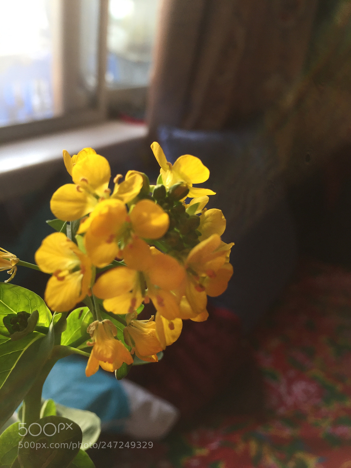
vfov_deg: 61.7
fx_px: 392
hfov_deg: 48.2
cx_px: 176
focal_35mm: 29
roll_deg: -6.5
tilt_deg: -26.6
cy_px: 234
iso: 50
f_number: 2.2
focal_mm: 4.15
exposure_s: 1/100
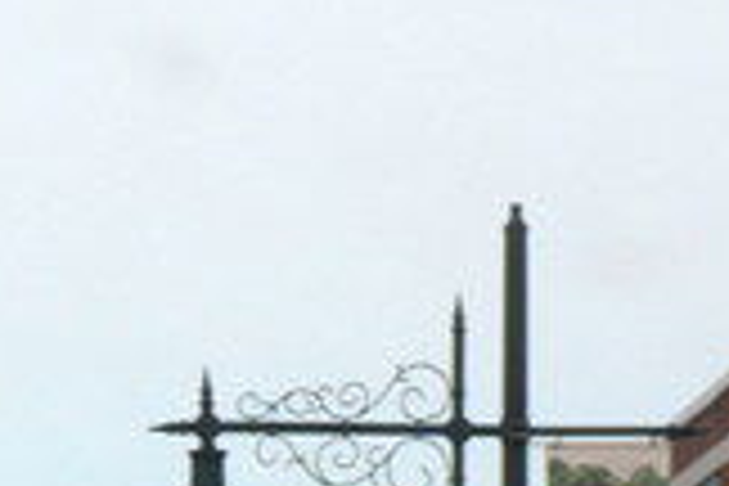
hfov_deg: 4.5
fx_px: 9071
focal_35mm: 448
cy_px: 932
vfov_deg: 3.1
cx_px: -806
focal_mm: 15.9
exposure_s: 1/500
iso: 80
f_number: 5
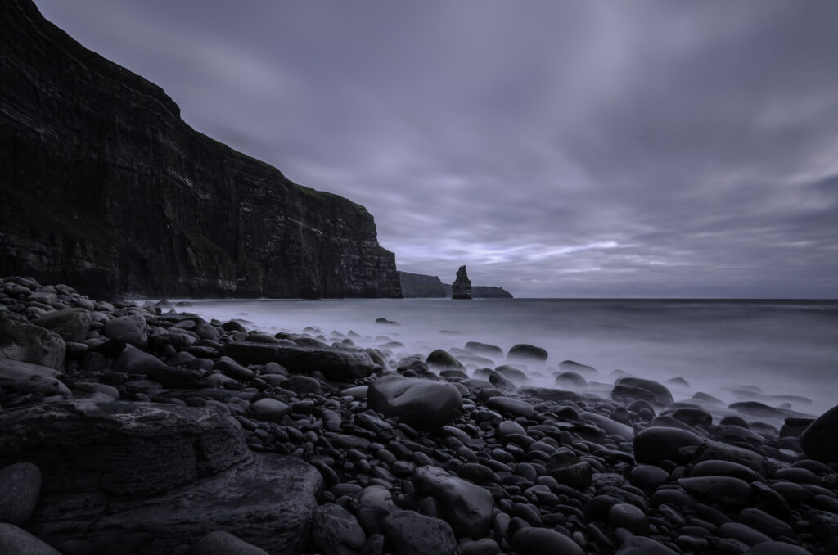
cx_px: 419
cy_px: 278
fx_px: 383
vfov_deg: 71.8
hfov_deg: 95.1
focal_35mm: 16
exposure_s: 30
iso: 100
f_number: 13
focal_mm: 11
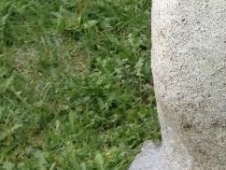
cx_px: 442
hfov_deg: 8.0
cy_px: -191
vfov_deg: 6.1
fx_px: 1542
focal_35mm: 236
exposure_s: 1/198
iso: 50
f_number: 2.4
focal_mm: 4.28
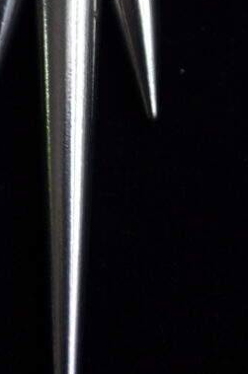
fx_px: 1713
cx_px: 72
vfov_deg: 12.3
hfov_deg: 8.3
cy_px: 6
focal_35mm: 165
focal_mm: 46
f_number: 5.6
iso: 400
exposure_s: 1/20
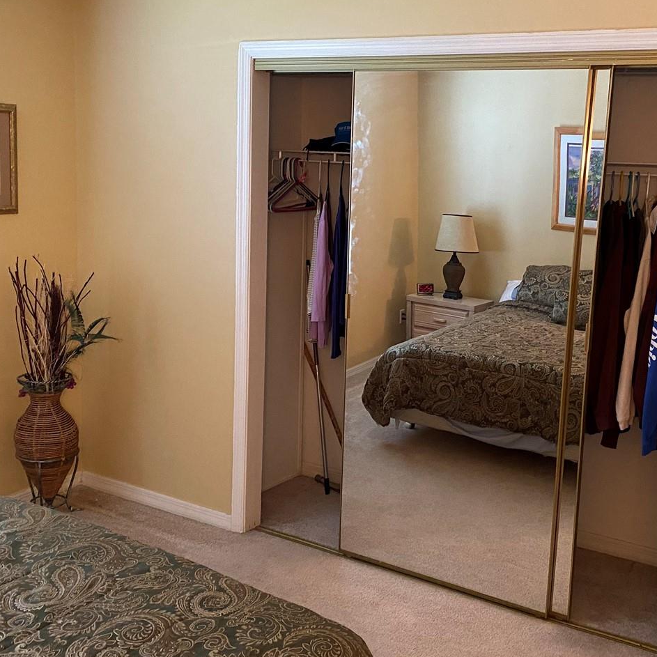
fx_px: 837
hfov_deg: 42.5
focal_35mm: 39
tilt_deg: -10.0
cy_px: 311
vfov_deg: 42.8
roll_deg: -2.3
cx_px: 406
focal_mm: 4.25
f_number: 1.8
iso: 400
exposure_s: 1/40
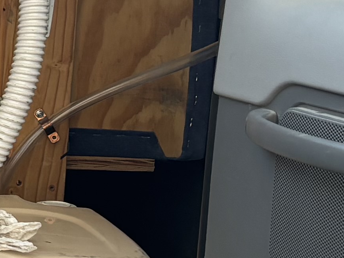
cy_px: 93
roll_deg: -0.3
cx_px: -343
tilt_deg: -9.5
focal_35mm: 171
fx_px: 1699
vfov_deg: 8.7
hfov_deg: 10.6
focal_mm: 5.96
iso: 80
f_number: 1.6
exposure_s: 1/121
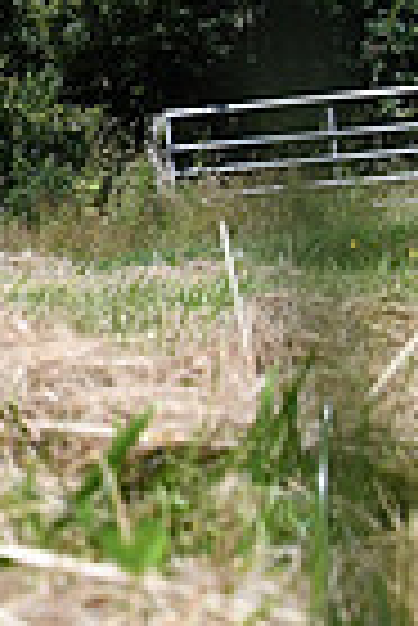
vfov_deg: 13.1
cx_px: -683
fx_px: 2606
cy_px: -214
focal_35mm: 150
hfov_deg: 8.2
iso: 1400
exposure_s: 1/4000
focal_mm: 24
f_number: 8
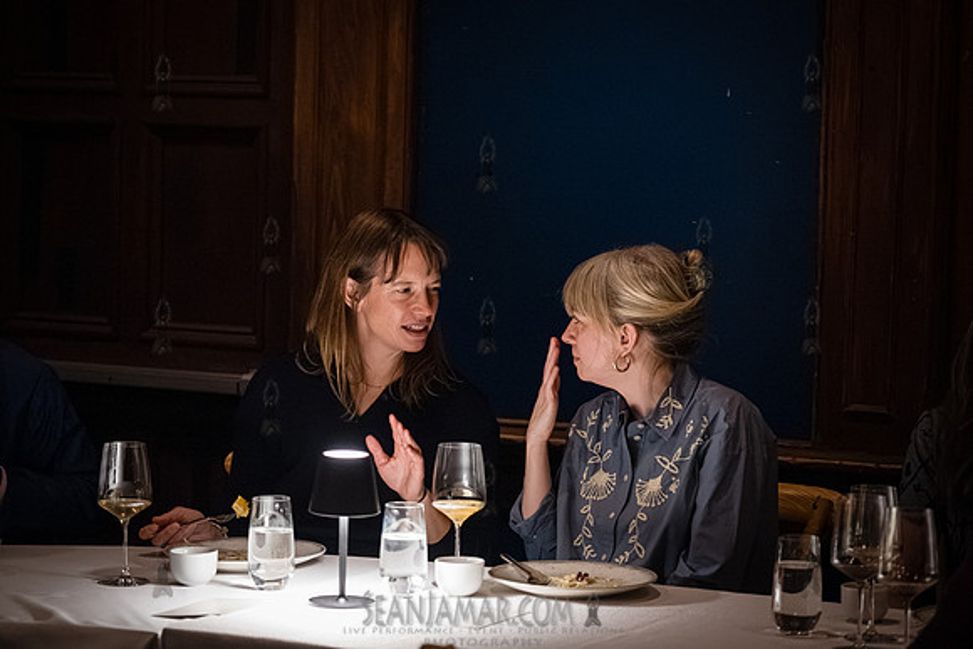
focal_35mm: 113
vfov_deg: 12.2
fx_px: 3044
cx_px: 498
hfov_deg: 18.2
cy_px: 284
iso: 12800
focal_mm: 100
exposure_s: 1/160
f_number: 2.8
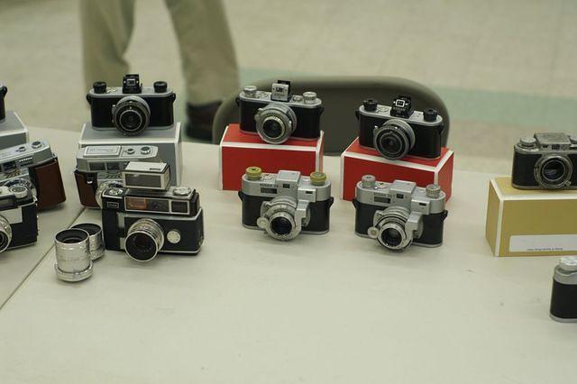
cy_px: 192
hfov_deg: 27.0
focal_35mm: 75
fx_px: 1201
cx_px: 288
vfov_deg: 18.2
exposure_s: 1/100
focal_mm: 50
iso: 400
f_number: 3.5
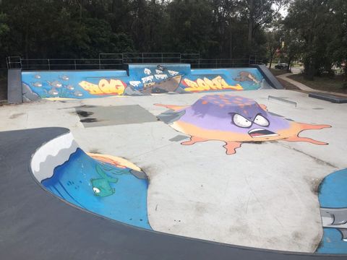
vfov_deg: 48.2
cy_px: 130
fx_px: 291
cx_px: 174
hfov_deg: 61.7
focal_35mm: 29
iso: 25
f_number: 2.2
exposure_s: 1/646
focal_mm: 4.15
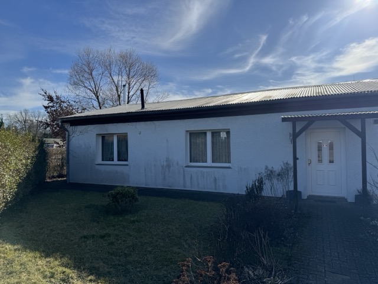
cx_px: 189
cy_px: 142
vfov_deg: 56.8
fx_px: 262
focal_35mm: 24
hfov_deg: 71.6
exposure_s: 1/7937
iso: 80
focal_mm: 6.76
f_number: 1.78
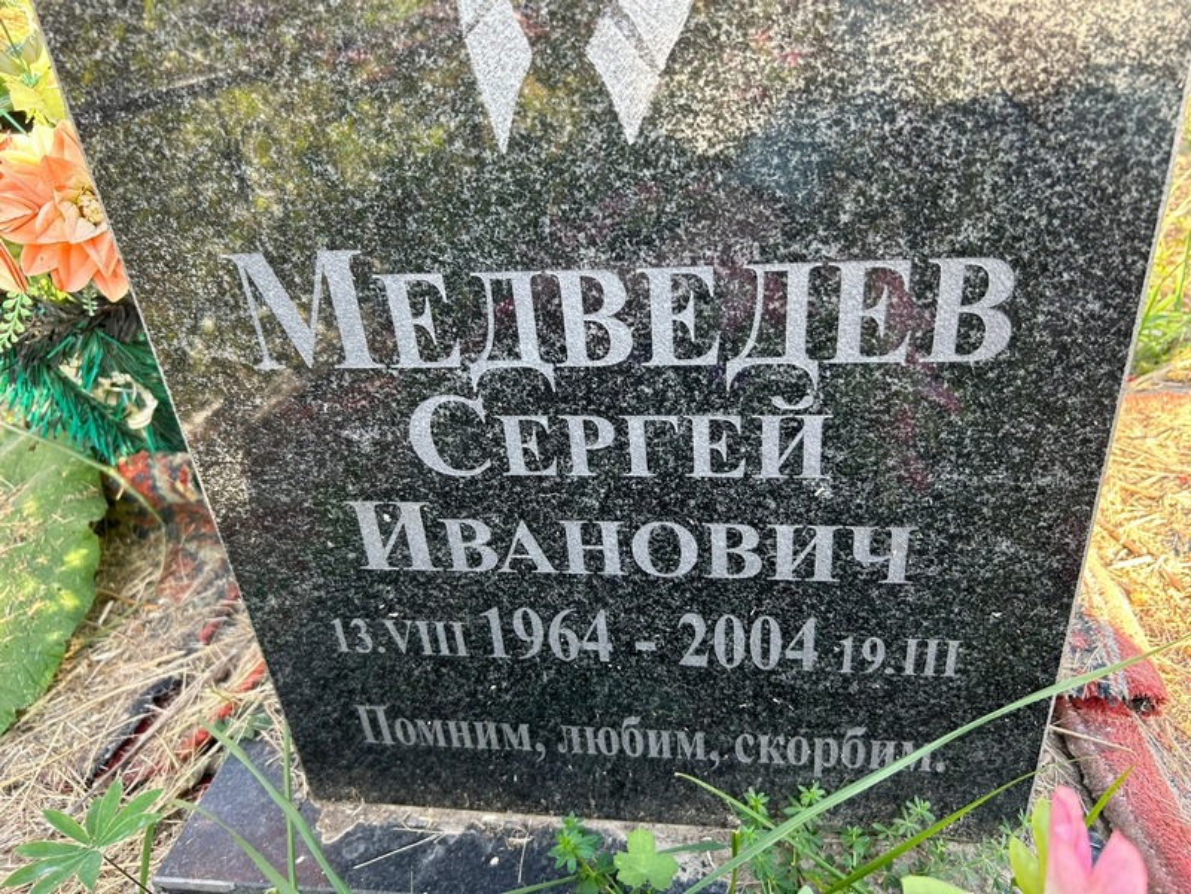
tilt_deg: -34.5
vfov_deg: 53.1
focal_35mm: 26
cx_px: 596
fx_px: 895
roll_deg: +3.4
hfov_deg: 67.3
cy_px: 447
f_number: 1.5
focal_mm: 5.7
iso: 64
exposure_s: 1/137
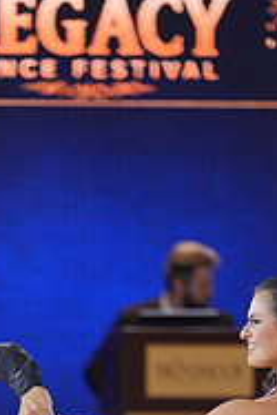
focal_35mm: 432
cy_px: 586
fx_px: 4976
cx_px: 10
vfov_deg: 4.7
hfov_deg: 3.2
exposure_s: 1/500
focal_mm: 139
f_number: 2
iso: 800
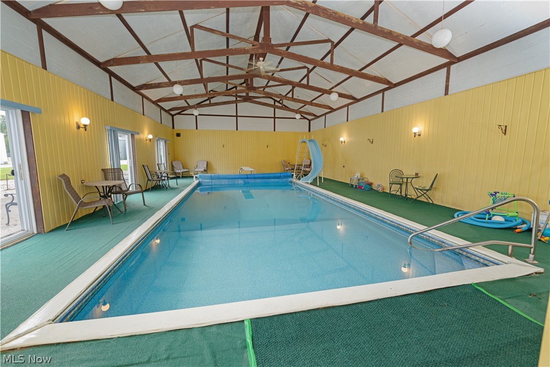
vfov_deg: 81.2
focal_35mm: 14
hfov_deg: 104.3
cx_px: 275
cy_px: 184
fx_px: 214
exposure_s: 1/60
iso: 400
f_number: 5
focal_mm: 14
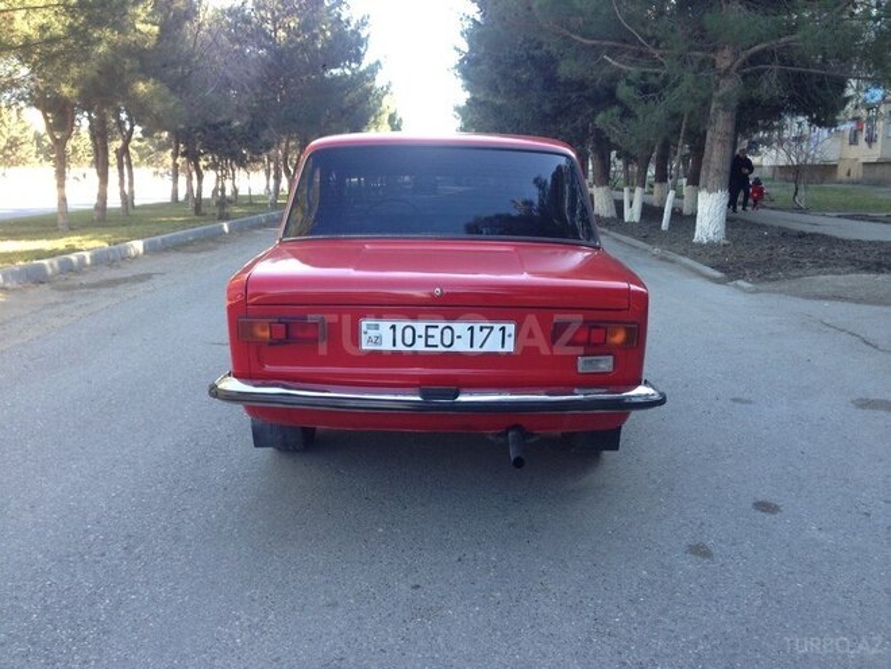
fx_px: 849
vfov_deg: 42.9
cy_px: 334
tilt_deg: -9.9
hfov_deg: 55.4
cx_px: 446
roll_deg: -0.3
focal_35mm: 33
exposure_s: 1/120
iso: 64
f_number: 2.4
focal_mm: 4.12
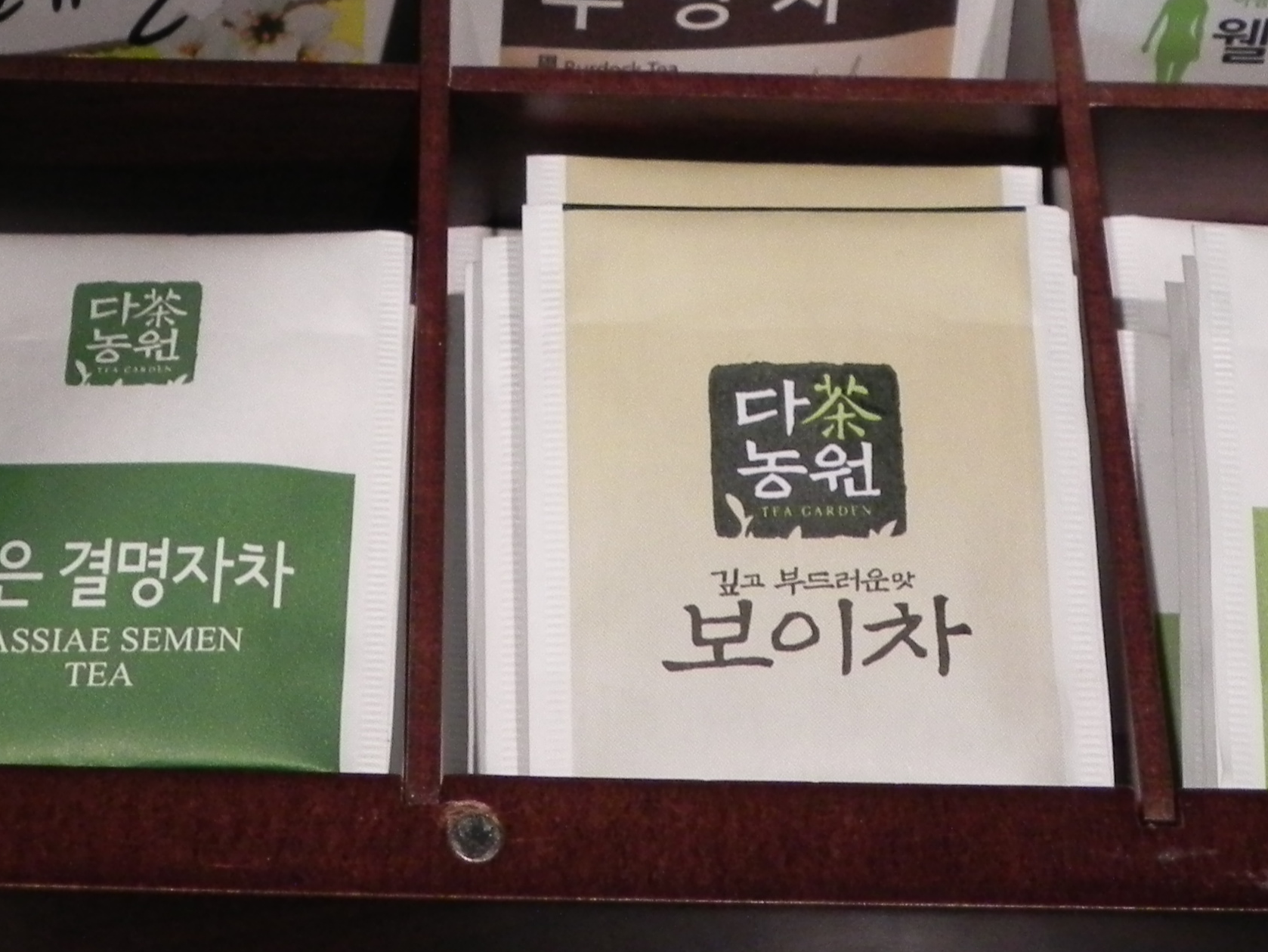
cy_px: -79
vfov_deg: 14.5
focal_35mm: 100
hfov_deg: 19.6
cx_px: 465
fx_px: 3664
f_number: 3.2
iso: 400
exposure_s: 1/9.5
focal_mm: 8.2
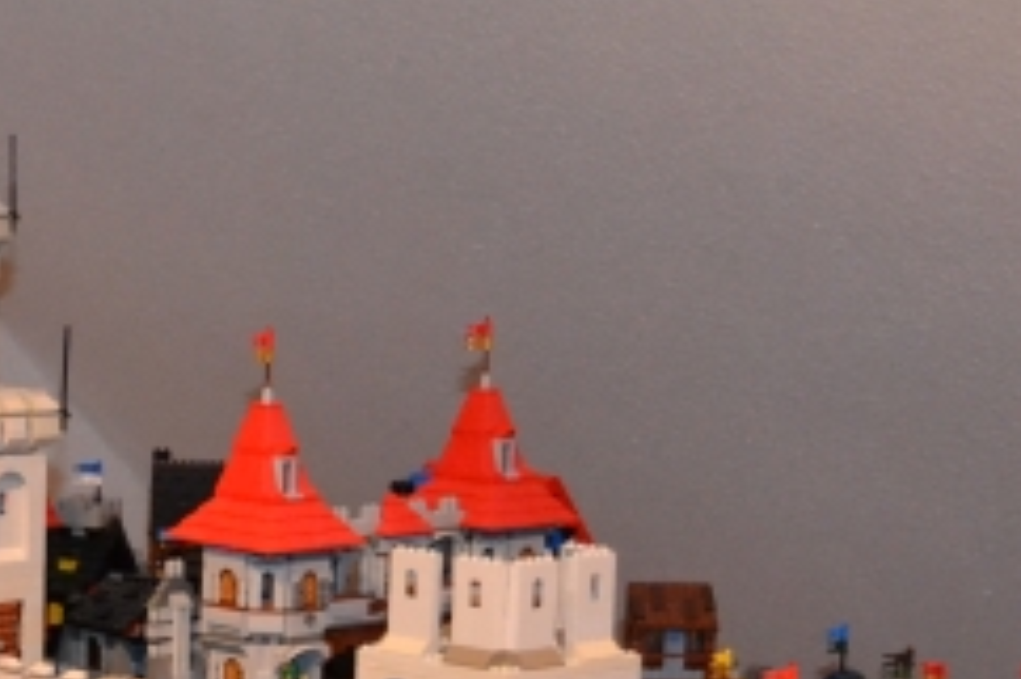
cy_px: 664
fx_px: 3089
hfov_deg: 17.9
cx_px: -173
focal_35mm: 109
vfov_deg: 12.4
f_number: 4
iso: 3200
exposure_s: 1/60
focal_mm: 22
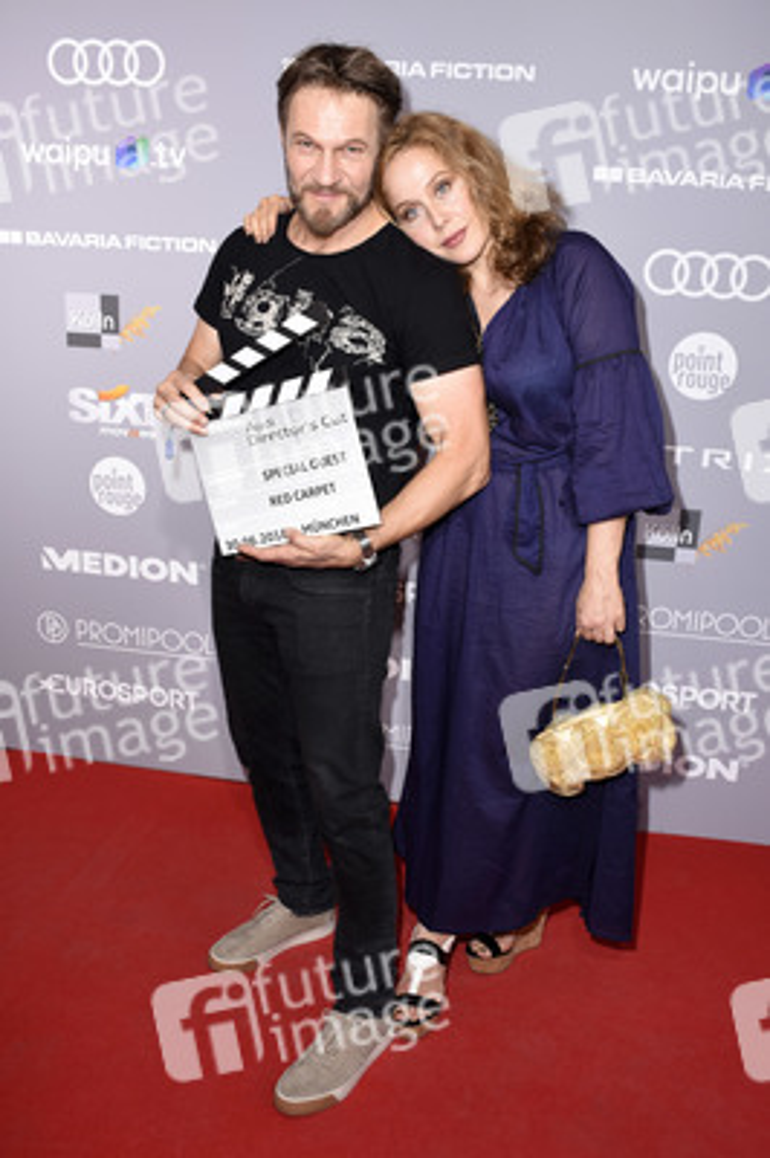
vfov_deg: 62.0
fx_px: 964
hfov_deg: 43.5
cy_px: 579
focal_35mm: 30
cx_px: 385
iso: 250
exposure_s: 1/125
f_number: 6.3
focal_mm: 20
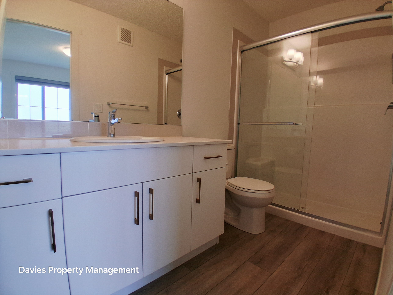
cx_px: 196
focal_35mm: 17
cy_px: 148
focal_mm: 1.4
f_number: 2.2
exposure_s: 1/120
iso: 50
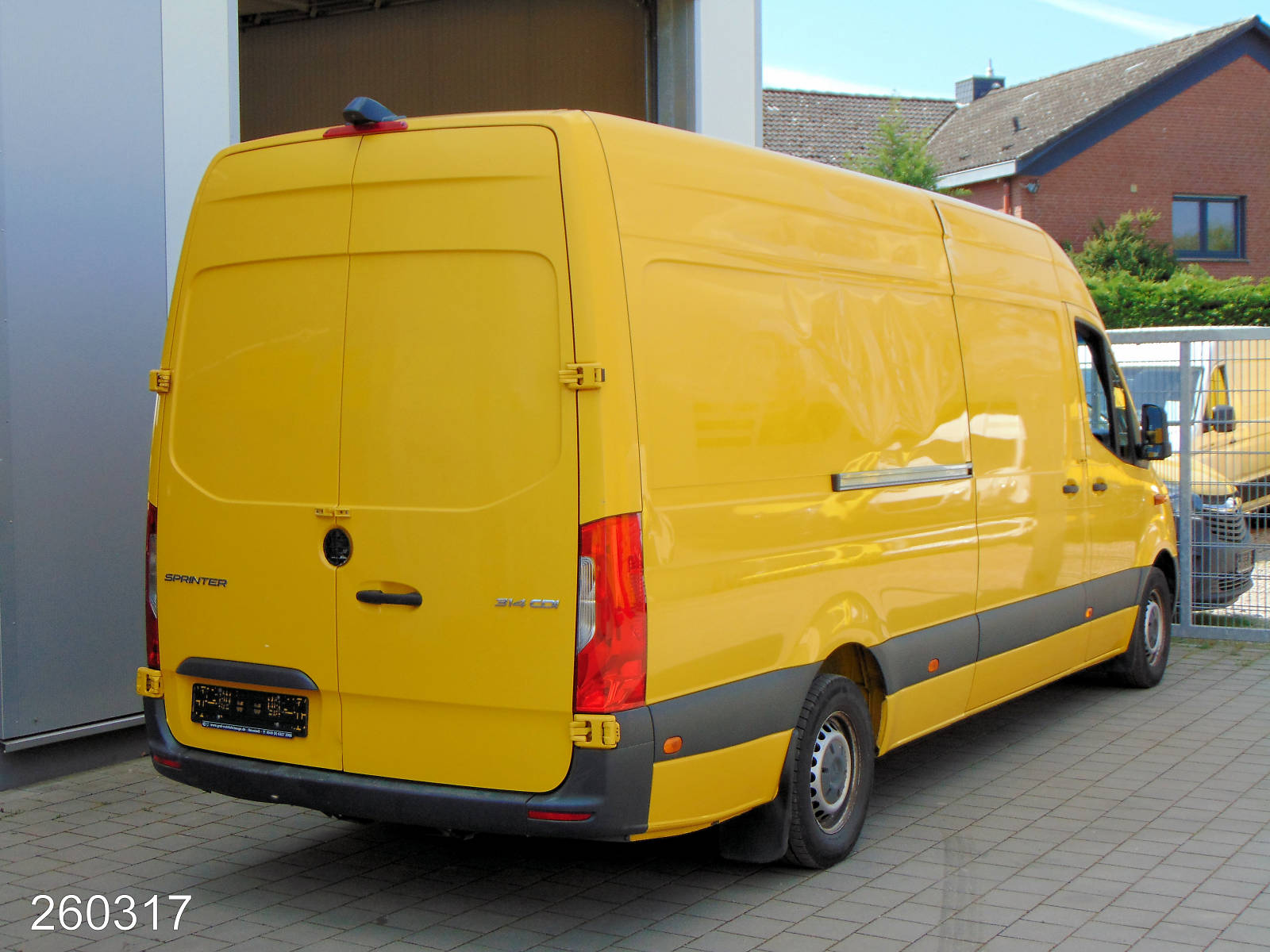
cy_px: 476
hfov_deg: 38.2
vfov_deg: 29.1
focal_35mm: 50
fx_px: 1834
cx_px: 635
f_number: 3.5
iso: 80
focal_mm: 9
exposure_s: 1/1000
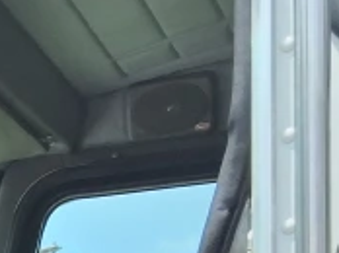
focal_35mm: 129
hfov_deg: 13.0
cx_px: -362
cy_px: 531
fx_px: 1262
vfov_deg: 10.4
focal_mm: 2.91
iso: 32
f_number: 1.9
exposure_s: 1/883
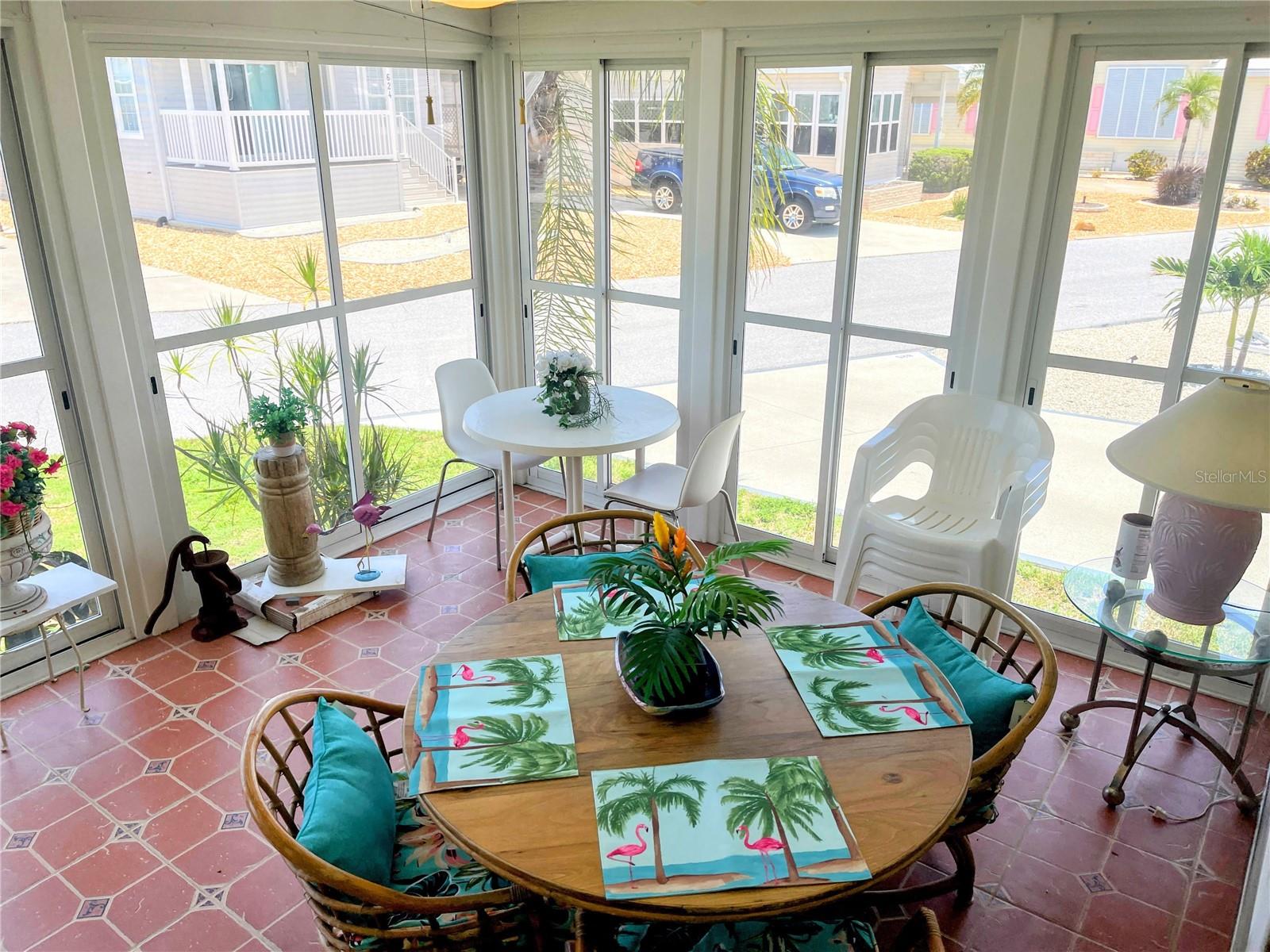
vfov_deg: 54.9
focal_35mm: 25
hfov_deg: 69.4
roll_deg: +0.7
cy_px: 476
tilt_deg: -20.6
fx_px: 917
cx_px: 635
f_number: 1.6
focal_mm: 5.1
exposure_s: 1/1795
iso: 32
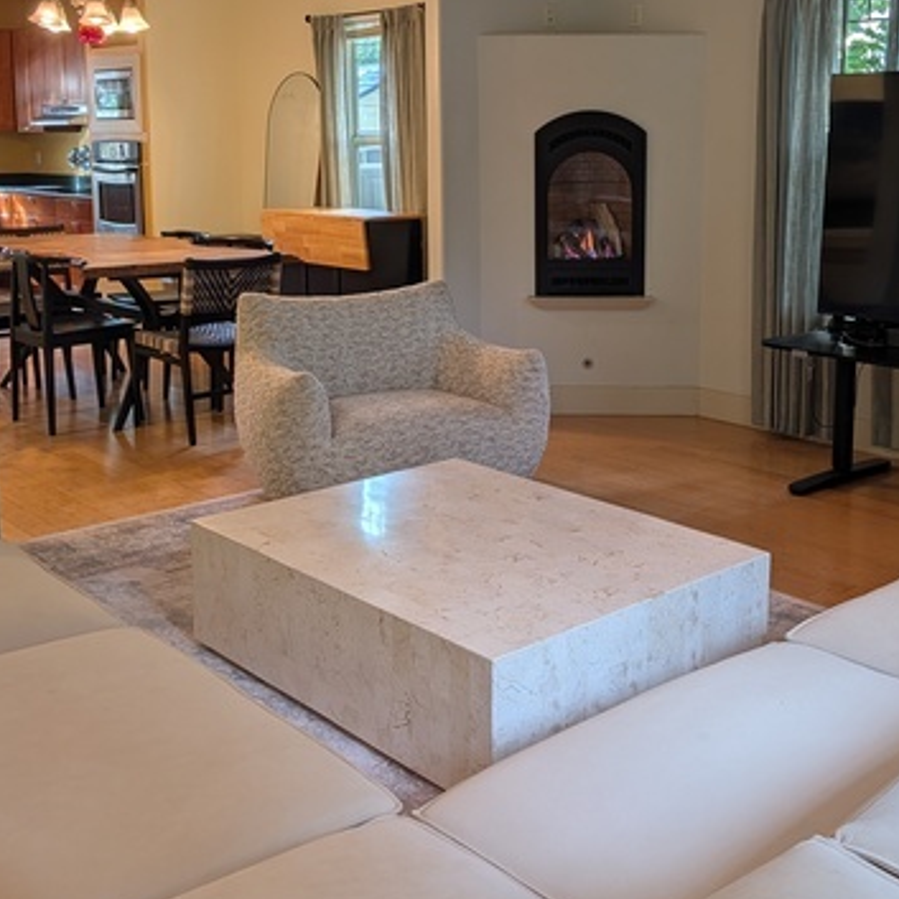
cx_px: 537
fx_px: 1175
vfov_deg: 41.4
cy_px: 308
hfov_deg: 41.7
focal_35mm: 40
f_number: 1.68
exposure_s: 1/60
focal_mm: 6.9
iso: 26
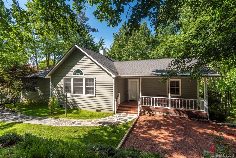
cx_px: 118
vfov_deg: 70.5
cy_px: 79
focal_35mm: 17
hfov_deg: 93.3
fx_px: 111
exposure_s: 1/80
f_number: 11
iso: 100
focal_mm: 17
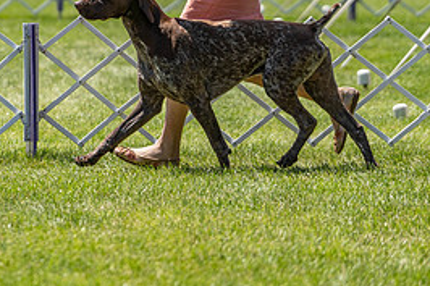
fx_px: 4822
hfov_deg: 5.1
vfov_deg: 3.4
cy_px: -14
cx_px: 137
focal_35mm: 404
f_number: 4
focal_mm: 185
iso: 640
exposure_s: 1/3200
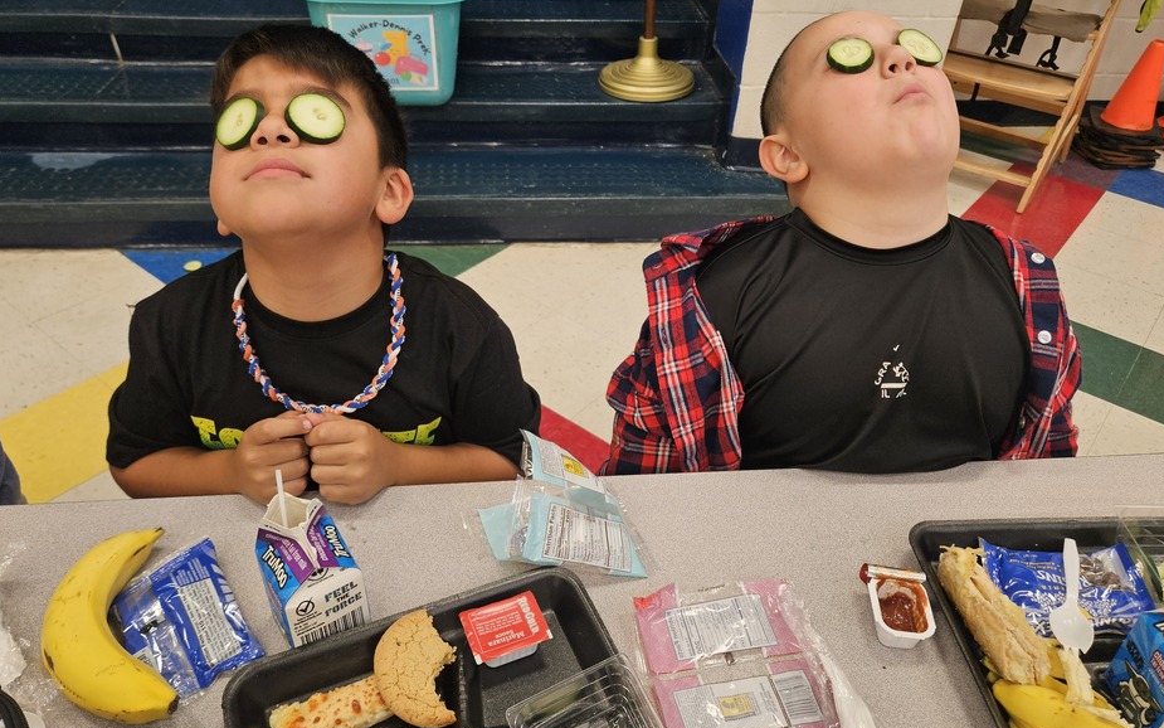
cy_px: 333
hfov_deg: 68.4
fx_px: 856
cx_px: 562
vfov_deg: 46.0
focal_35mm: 27
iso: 100
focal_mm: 5.4
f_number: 1.8
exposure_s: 1/61
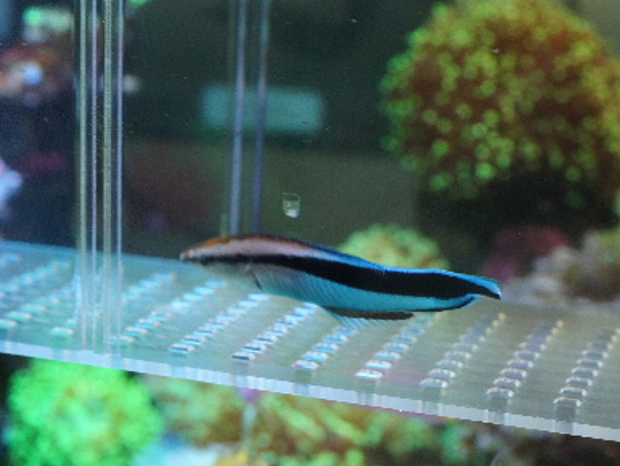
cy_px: 233
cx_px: 321
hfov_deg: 23.8
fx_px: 1470
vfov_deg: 18.0
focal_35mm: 82
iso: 1600
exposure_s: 1/80
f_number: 7.1
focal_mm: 50
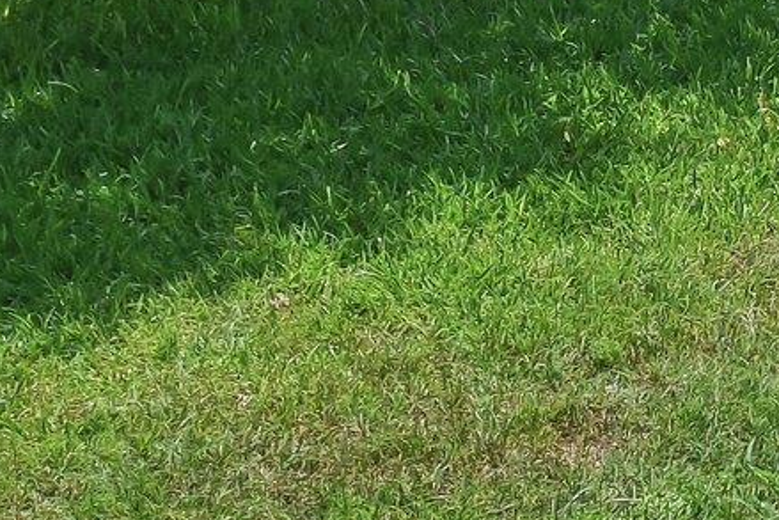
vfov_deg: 8.4
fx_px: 3333
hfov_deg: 11.4
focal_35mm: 154
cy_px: -574
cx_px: 1776
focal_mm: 22
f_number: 8
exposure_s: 1/1000
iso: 400
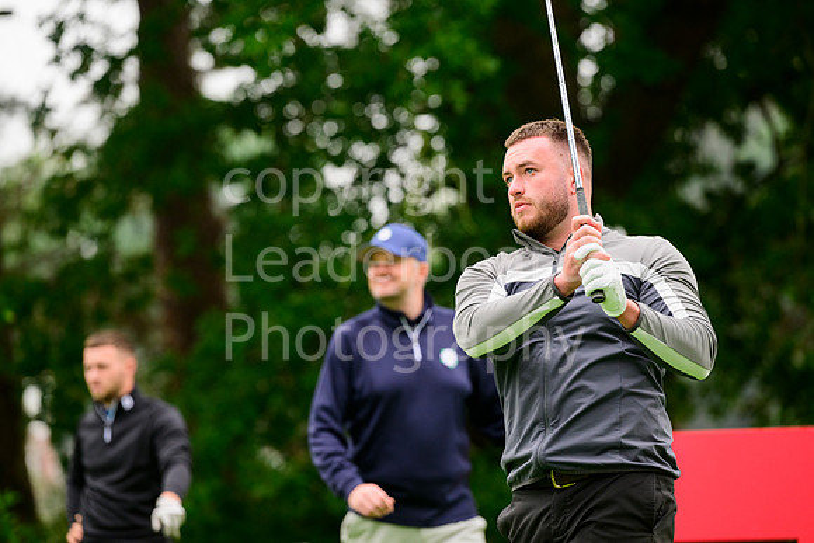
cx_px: 407
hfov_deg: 10.3
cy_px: 272
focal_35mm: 200
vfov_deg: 6.9
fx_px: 4523
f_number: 4
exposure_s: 1/1600
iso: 1250
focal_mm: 200
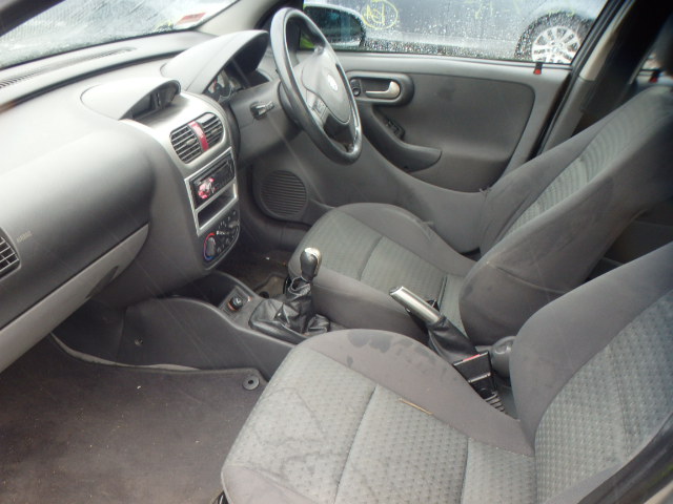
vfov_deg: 44.2
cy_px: 252
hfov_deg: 56.8
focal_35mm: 32
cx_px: 336
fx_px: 622
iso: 250
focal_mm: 5.7
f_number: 4.2
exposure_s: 1/30
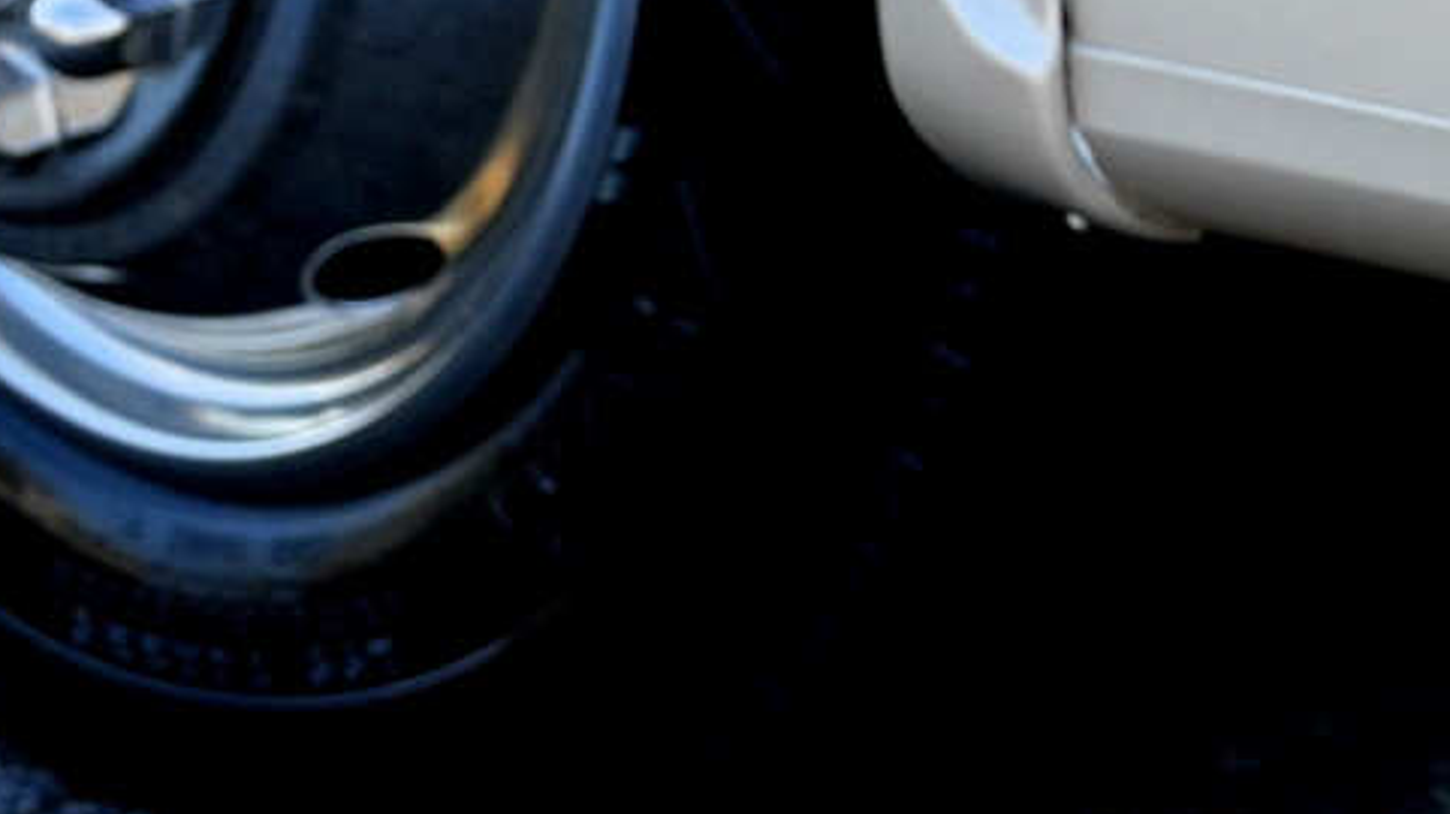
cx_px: 3780
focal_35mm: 327
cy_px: -1797
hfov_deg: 6.2
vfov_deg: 3.6
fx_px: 12566
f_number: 3.2
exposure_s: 1/640
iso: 100
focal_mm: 50
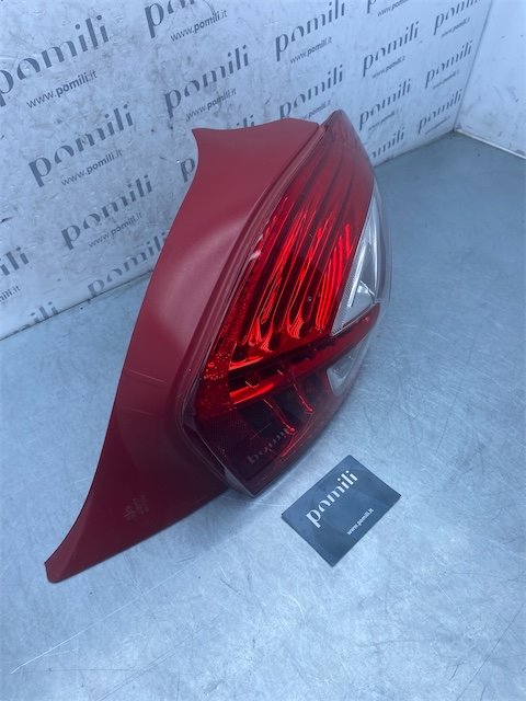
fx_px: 527
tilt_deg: -46.9
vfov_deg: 67.3
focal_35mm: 26
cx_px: 263
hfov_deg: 53.1
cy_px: 350
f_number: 1.8
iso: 32
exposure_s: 1/858
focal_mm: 4.25
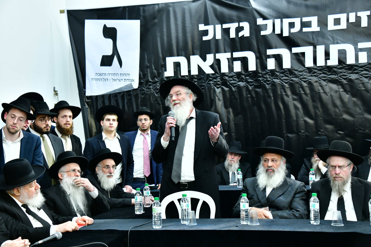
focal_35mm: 56
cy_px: 124
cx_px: 186
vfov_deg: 24.2
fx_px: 577
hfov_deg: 35.6
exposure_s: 1/125
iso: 2500
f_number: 5.6
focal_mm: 56
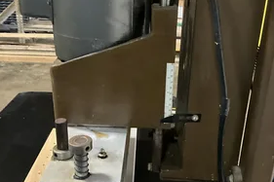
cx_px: 163
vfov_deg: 31.1
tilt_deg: -23.6
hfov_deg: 45.2
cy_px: 105
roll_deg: -3.3
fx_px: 327
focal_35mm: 43
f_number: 1.8
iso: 640
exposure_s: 1/28
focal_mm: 3
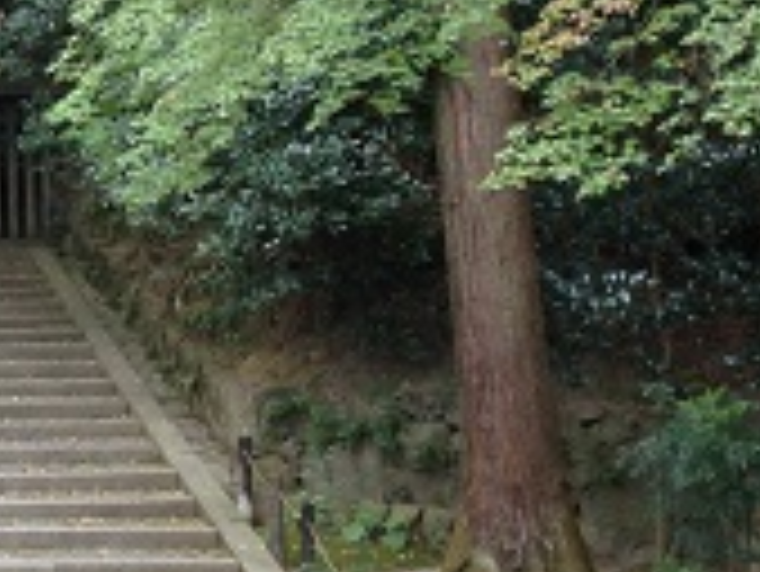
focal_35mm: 125
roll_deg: -0.8
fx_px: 2746
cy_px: 212
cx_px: -409
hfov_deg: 14.6
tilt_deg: +8.0
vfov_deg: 11.9
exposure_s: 1/30
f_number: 2.4
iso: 50
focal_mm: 4.12
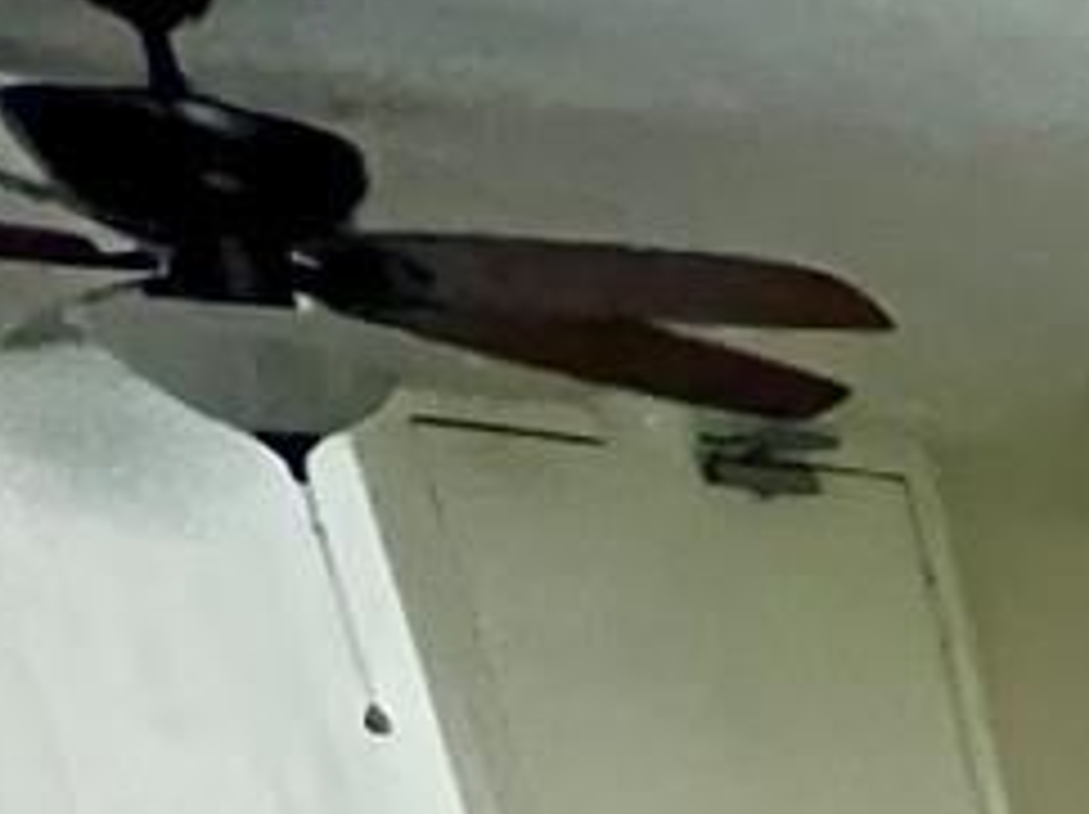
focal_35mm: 86
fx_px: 2703
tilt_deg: -29.6
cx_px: 2776
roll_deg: -2.0
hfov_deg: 13.8
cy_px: 2590
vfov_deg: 10.5
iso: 800
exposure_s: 1/60
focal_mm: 1.57
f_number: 1.8
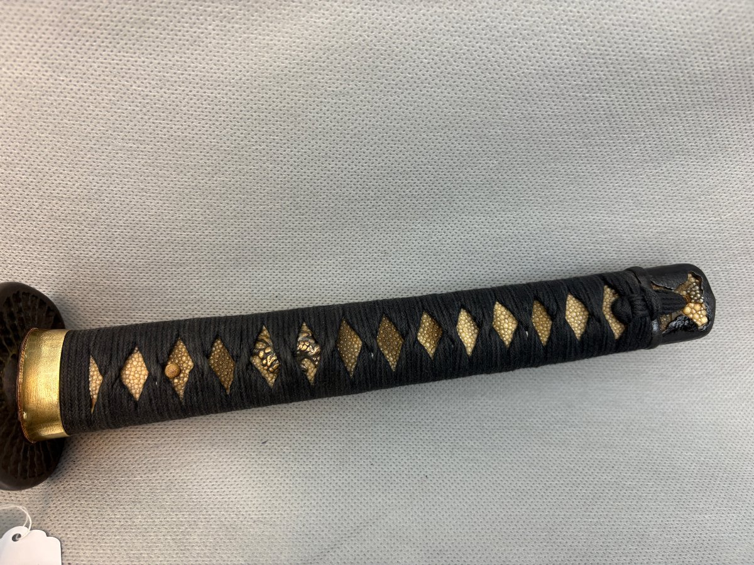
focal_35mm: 26
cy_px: 282
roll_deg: -5.1
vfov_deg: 53.1
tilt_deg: -35.6
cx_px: 377
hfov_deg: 67.3
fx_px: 566
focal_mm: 5.96
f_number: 1.6
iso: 125
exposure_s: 1/50
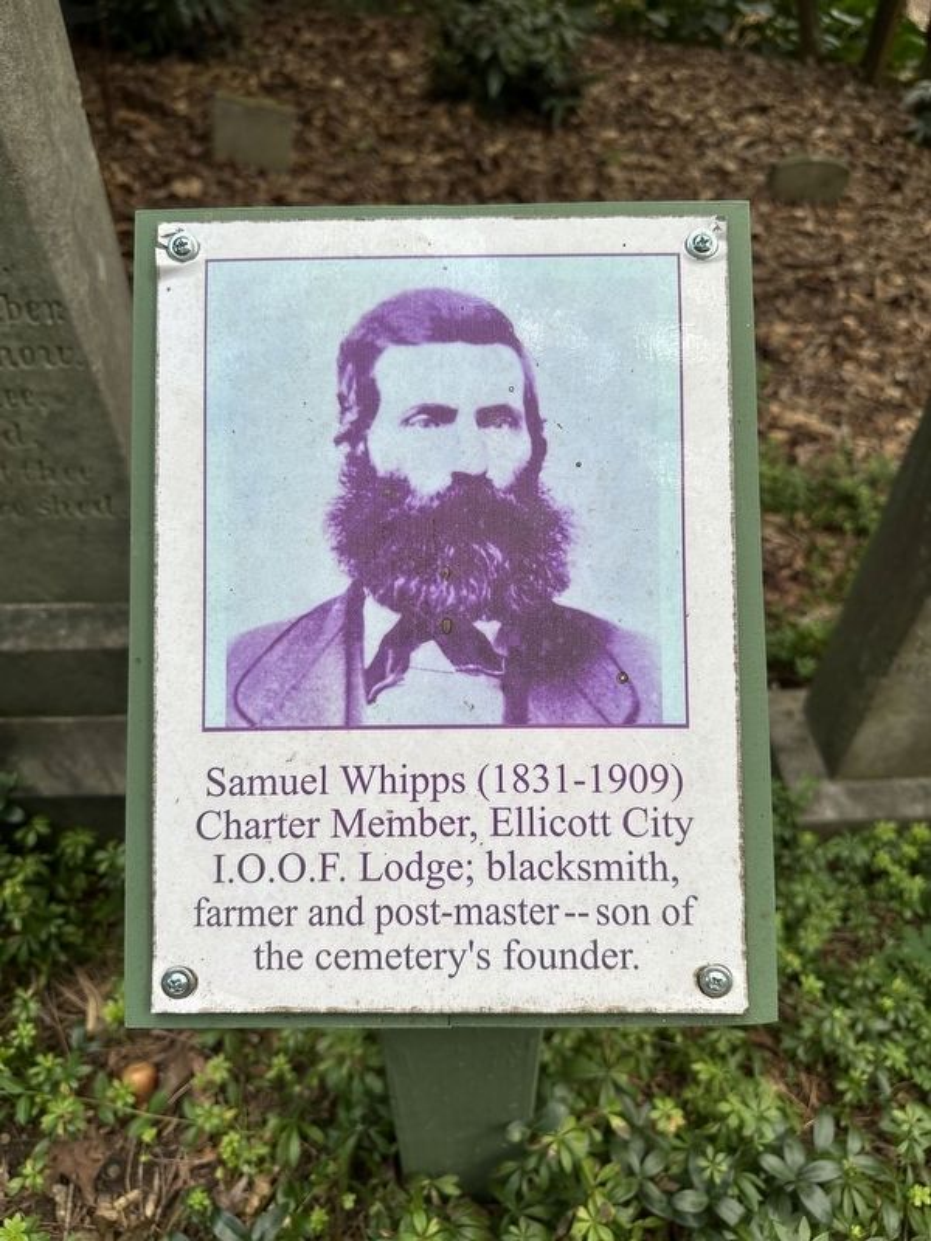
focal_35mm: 24
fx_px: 861
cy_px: 620
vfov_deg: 71.6
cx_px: 466
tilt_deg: -44.3
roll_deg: +0.4
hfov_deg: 56.8
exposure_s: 1/552
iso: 80
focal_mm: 6.86
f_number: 1.78
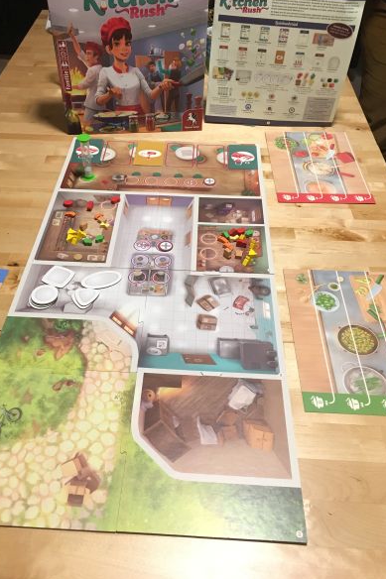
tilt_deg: -46.0
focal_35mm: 31
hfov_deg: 42.3
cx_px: 177
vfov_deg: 60.3
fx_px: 499
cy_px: 286
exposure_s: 1/33
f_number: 2.2
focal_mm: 4.15
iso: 250
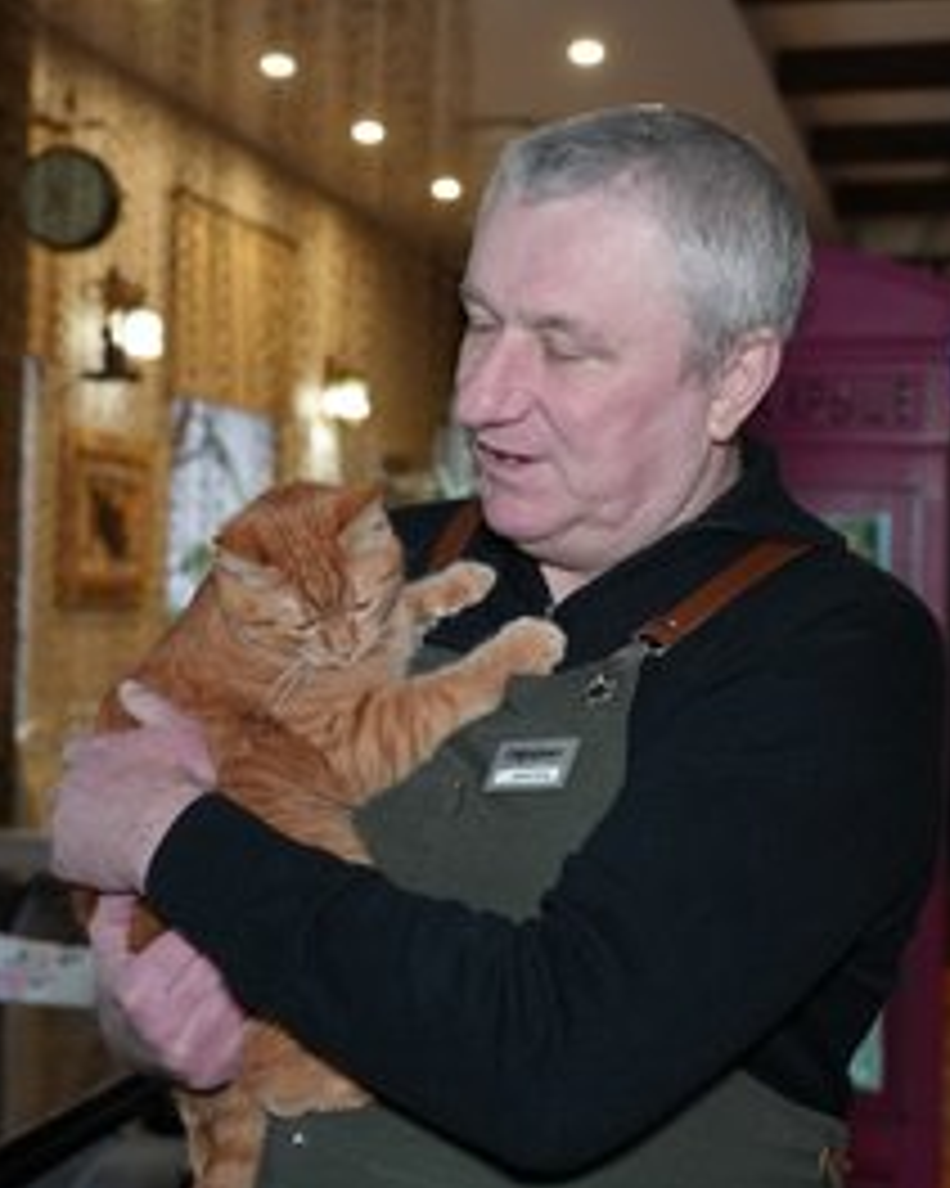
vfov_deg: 33.0
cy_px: 596
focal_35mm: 57
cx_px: 423
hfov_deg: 26.6
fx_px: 2004
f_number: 4
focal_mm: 40
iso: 6400
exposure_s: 1/160
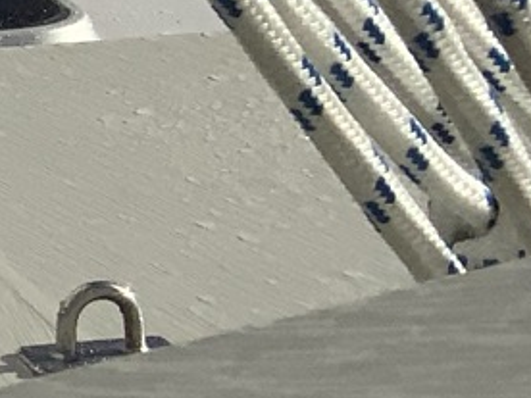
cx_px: -1156
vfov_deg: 7.0
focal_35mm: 210
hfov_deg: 7.9
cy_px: -85
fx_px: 3221
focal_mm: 3
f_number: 1.8
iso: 20
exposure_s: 1/7407
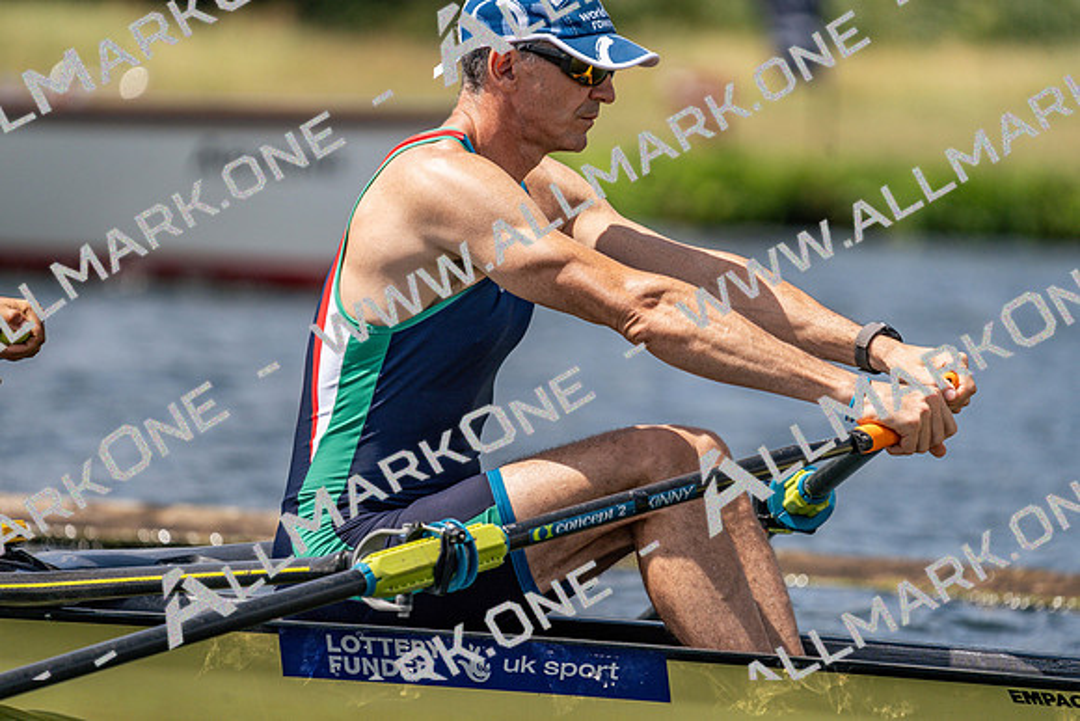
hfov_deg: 4.3
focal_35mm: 478
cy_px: 360
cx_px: 540
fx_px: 14343
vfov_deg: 2.9
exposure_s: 1/2000
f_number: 6.3
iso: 250
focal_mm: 478
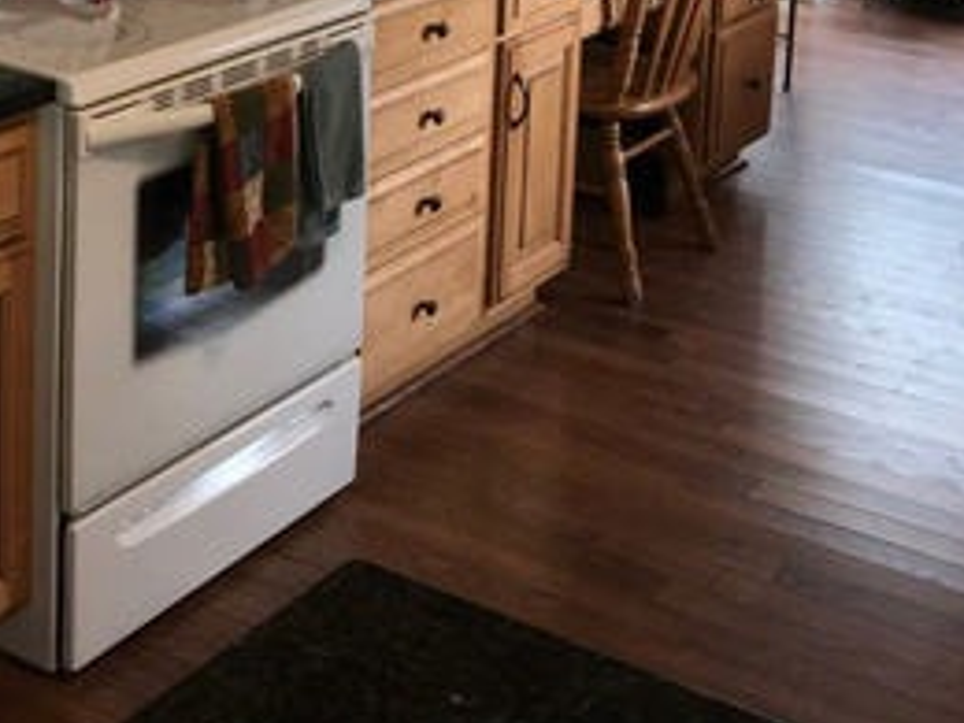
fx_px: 1922
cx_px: 293
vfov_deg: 20.0
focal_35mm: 69
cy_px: -145
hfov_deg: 27.9
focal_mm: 3.99
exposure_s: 1/30
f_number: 1.8
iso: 25
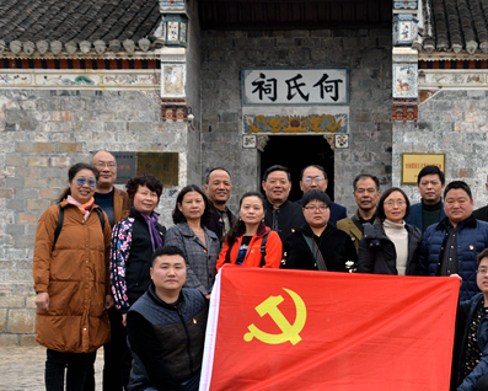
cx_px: 388
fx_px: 1257
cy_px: 241
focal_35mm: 87
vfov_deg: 17.7
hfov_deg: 21.7
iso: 200
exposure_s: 1/800
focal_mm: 46
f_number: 5.6
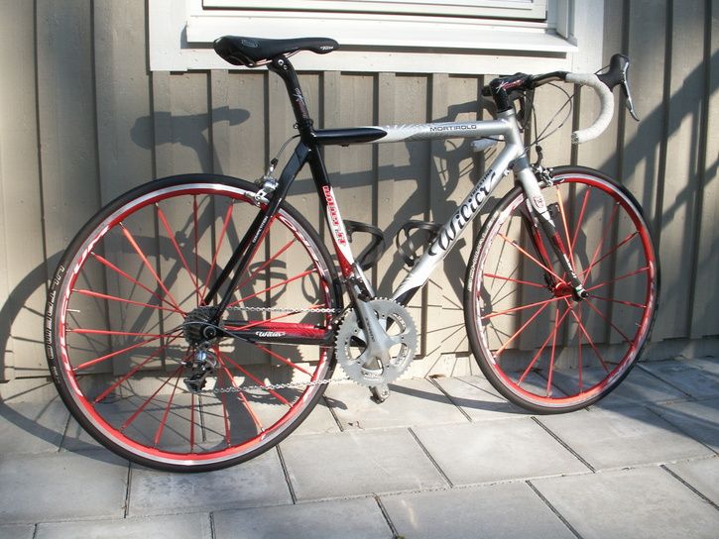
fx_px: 769
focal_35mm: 37
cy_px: 270
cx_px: 360
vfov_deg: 38.7
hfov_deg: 50.1
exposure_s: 1/100
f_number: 7.1
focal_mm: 7.7
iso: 50
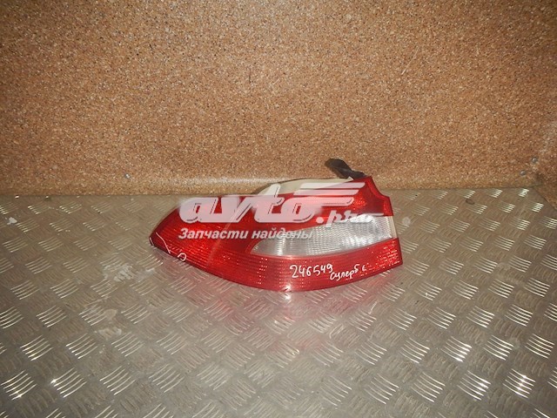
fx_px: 451
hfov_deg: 63.4
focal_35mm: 28
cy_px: 209
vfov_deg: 49.7
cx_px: 278
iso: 360
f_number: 7.8
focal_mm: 5
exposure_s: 1/30
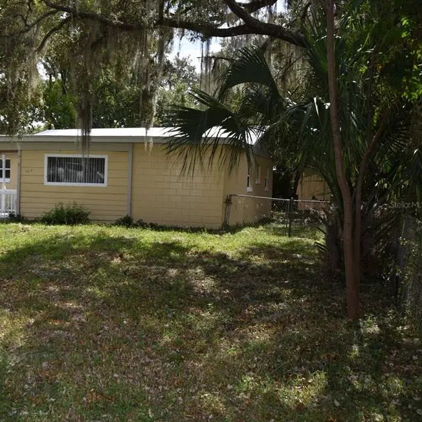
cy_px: 205
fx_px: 497
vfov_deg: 46.0
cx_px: 96
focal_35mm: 36
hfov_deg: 44.2
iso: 100
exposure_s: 1/200
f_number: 8
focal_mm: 18
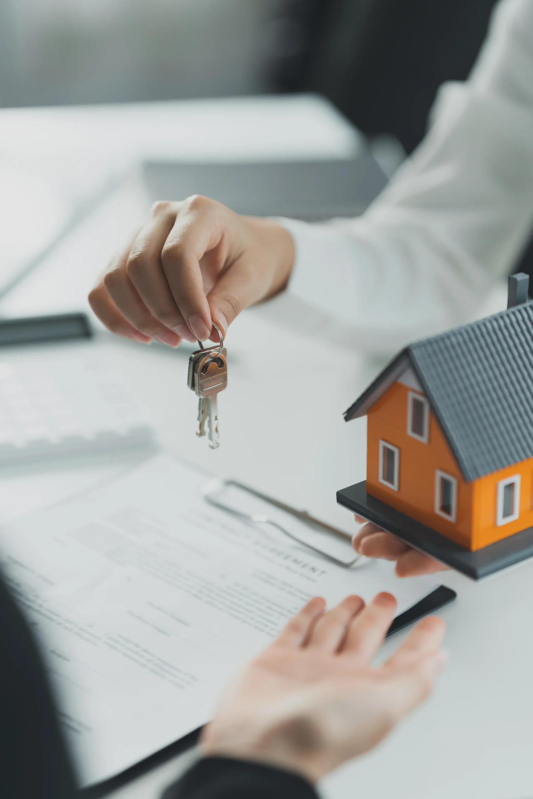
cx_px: 266
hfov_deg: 16.1
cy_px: 400
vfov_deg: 23.9
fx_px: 1887
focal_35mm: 85
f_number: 2
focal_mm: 85
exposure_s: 1/160
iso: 100
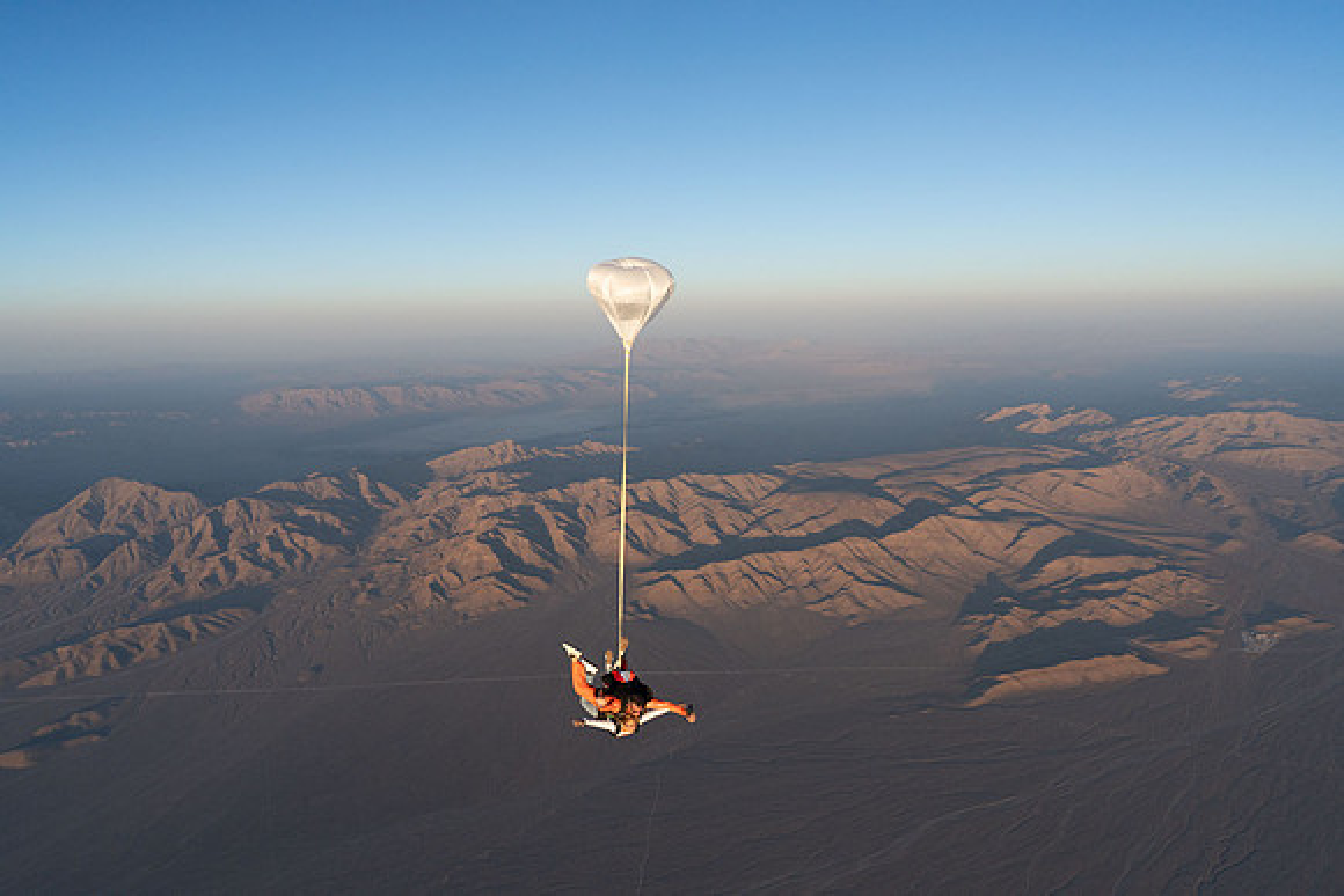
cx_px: 672
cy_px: 448
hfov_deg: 73.7
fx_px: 896
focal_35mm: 24
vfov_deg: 53.2
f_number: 7.1
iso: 1250
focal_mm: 24
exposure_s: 1/2000
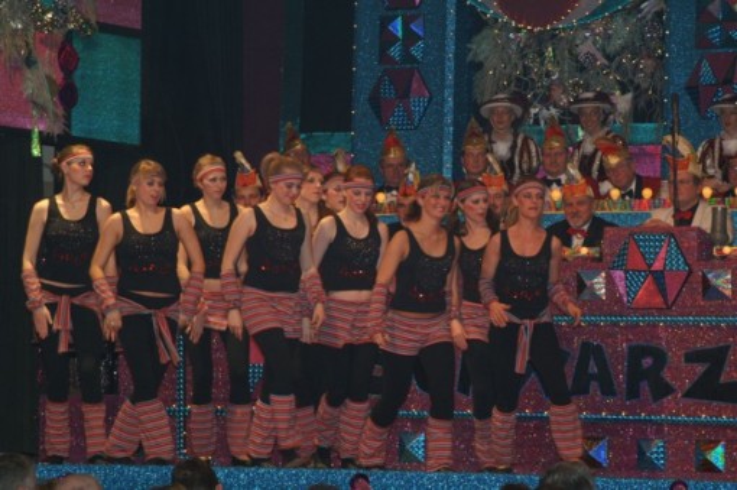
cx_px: 368
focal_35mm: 128
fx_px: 2608
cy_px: 245
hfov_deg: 16.1
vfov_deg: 10.7
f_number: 5.6
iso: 400
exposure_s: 1/60
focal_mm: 85
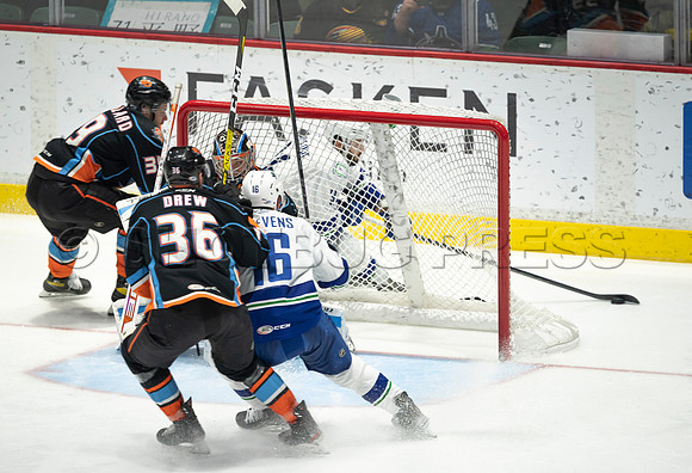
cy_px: 224
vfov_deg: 2.1
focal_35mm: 679
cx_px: 318
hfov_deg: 3.0
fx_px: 13151
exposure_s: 1/640
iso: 1600
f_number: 4
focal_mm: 600
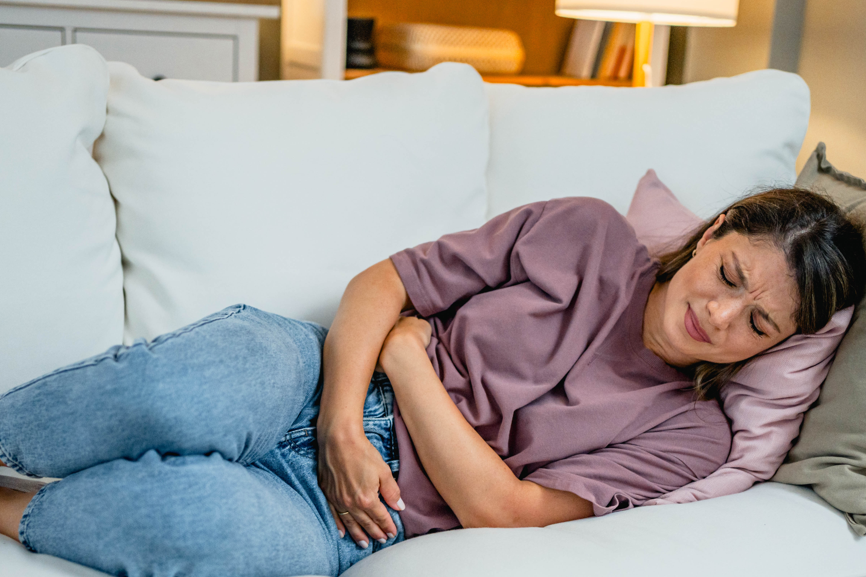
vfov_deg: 24.9
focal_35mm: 54
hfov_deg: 36.9
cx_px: 461
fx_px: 1299
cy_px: 380
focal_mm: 35
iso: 1250
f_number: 1.8
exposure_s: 1/400
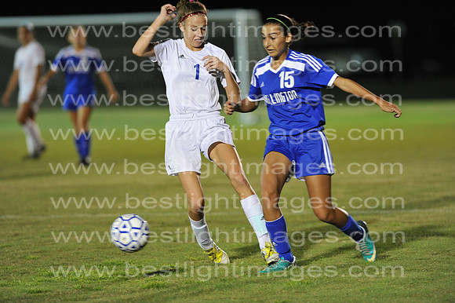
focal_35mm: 300
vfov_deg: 4.6
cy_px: 152
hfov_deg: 6.9
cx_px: 228
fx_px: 3789
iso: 5000
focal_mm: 300
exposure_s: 1/500
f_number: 3.5
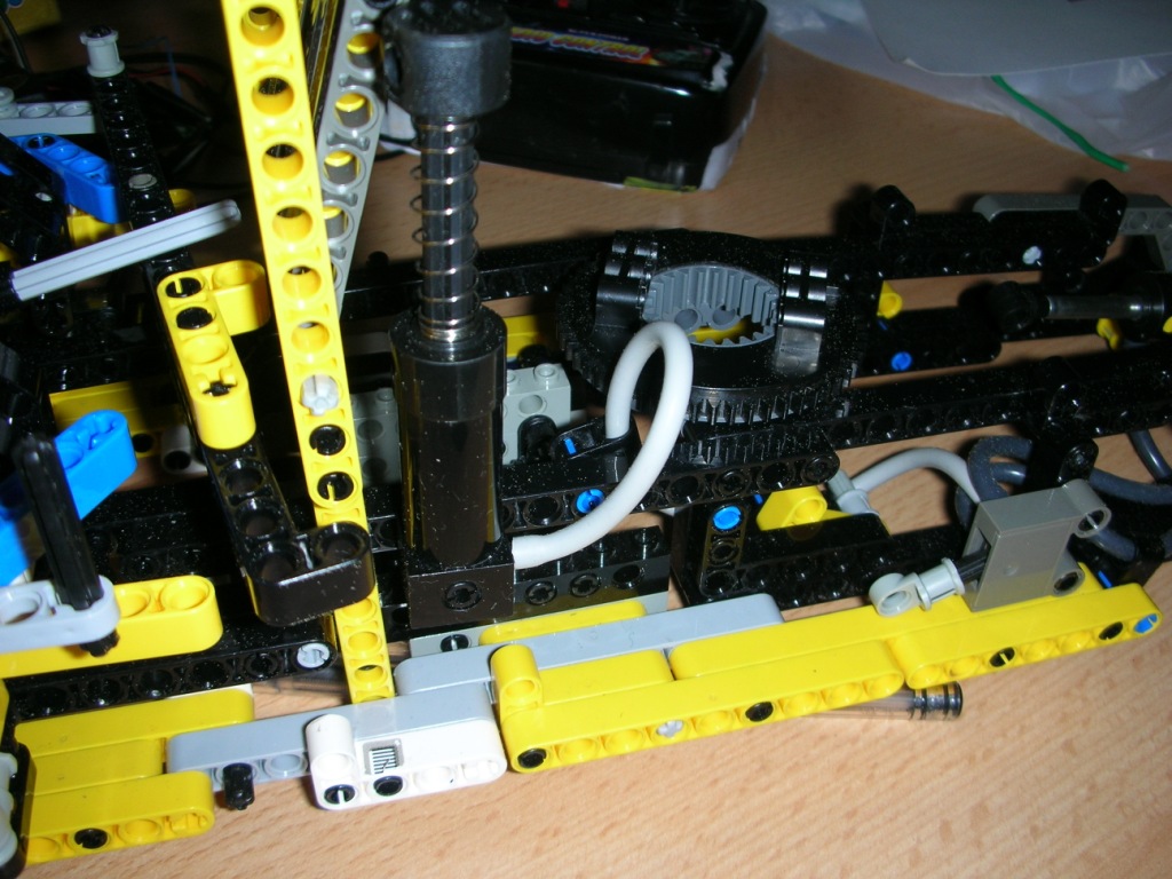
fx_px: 1185
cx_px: 586
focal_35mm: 35
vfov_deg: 40.7
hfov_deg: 52.6
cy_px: 440
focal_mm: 5.8
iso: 50
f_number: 3
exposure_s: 1/60.1
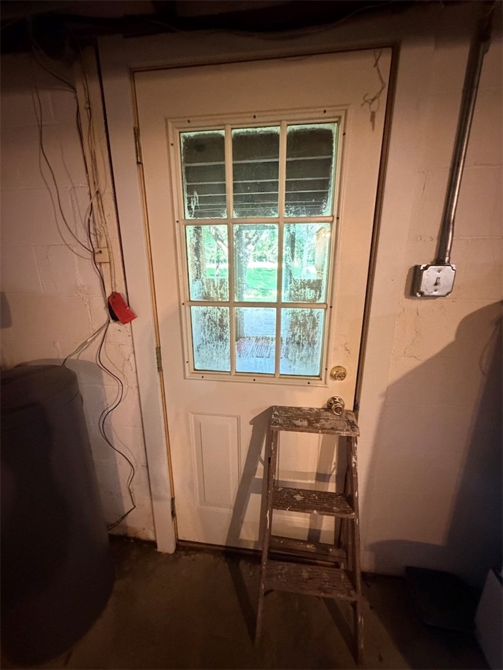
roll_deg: +0.2
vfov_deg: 102.0
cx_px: 252
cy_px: 335
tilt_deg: -13.8
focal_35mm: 14
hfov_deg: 85.7
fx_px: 271
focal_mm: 2.22
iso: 1000
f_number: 2.2
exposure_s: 1/40
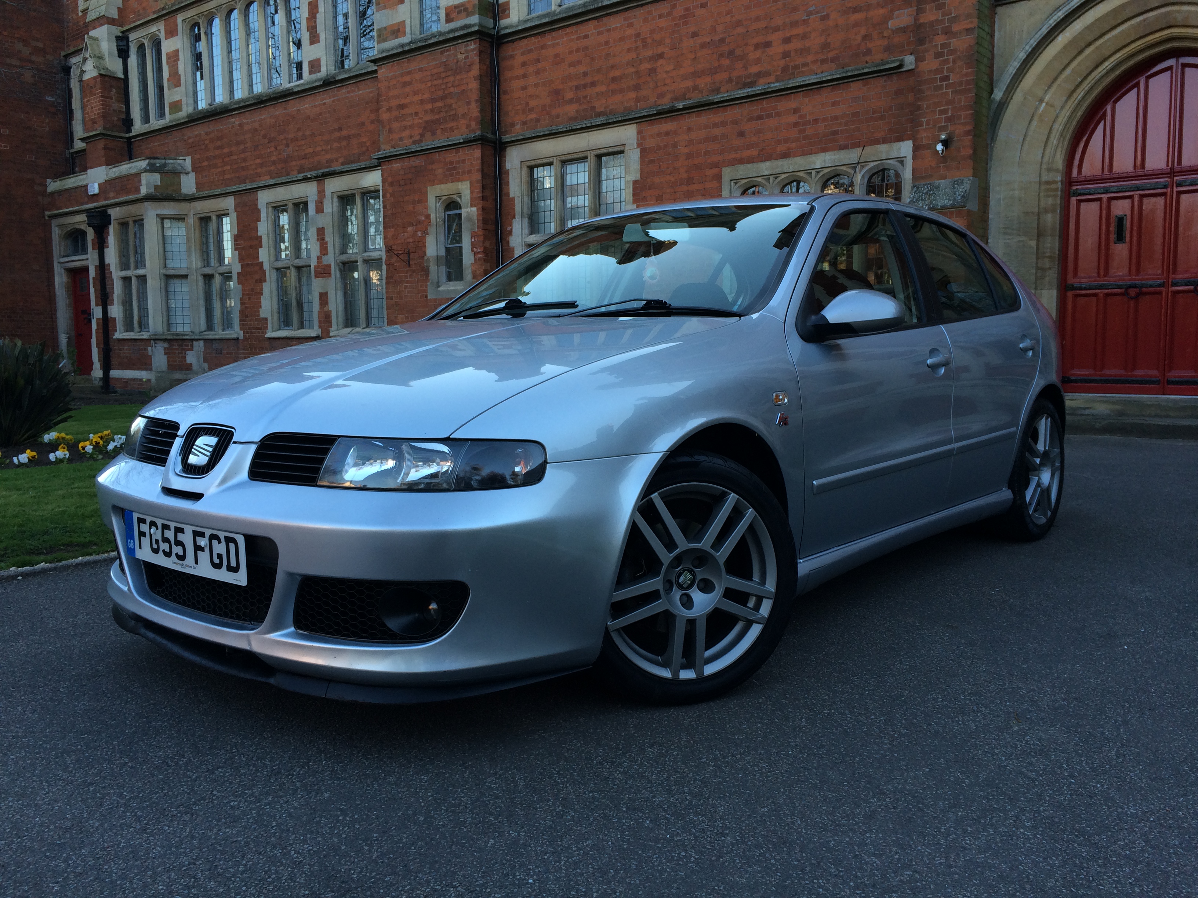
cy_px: 449
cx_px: 599
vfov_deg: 48.2
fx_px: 1004
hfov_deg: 61.7
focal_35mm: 29
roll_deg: +2.2
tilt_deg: -5.7
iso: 32
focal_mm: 4.15
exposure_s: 1/144
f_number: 2.2
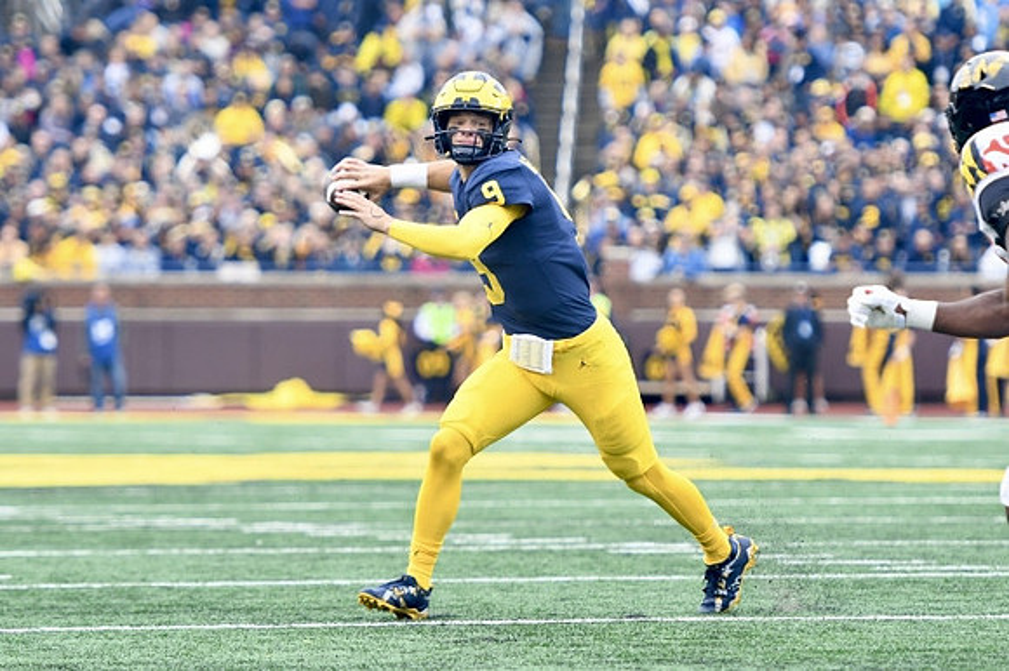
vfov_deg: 5.7
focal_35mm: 240
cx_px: 504
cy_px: 336
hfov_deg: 8.6
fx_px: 6723
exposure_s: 1/1250
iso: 800
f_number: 2.8
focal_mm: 160
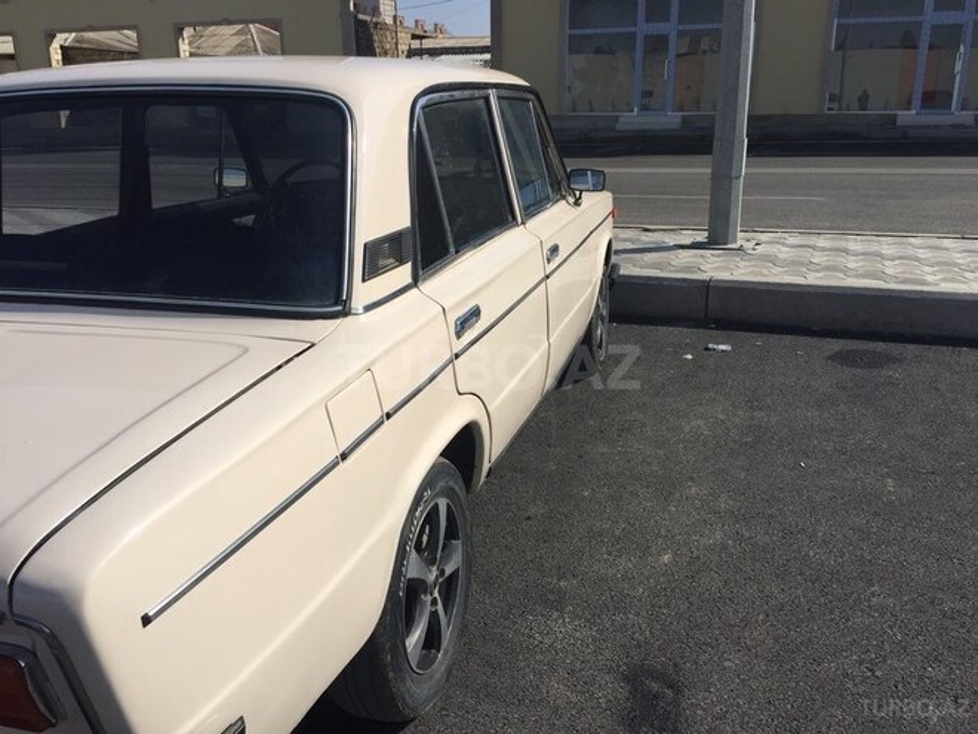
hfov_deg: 61.7
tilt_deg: -18.3
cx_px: 489
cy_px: 367
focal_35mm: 29
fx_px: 819
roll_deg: +0.9
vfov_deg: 48.2
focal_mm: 4.15
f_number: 2.2
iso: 32
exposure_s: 1/3968
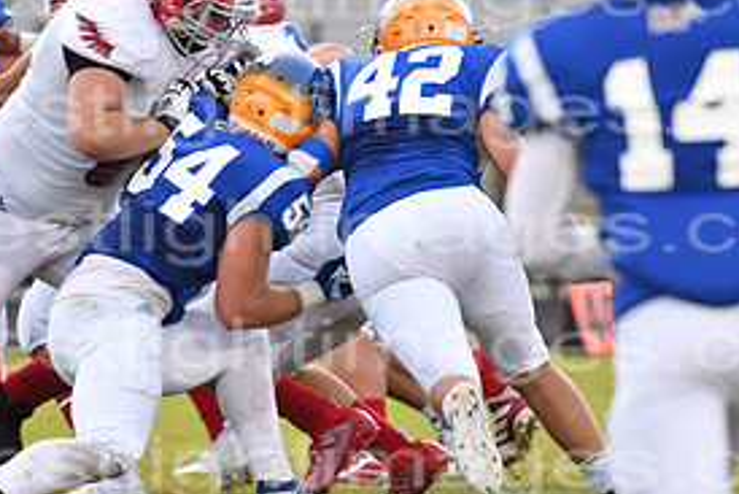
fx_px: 13062
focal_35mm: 636
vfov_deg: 2.2
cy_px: 174
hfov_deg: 3.2
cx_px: 275
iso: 1600
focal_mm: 200
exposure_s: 1/640
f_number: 3.2
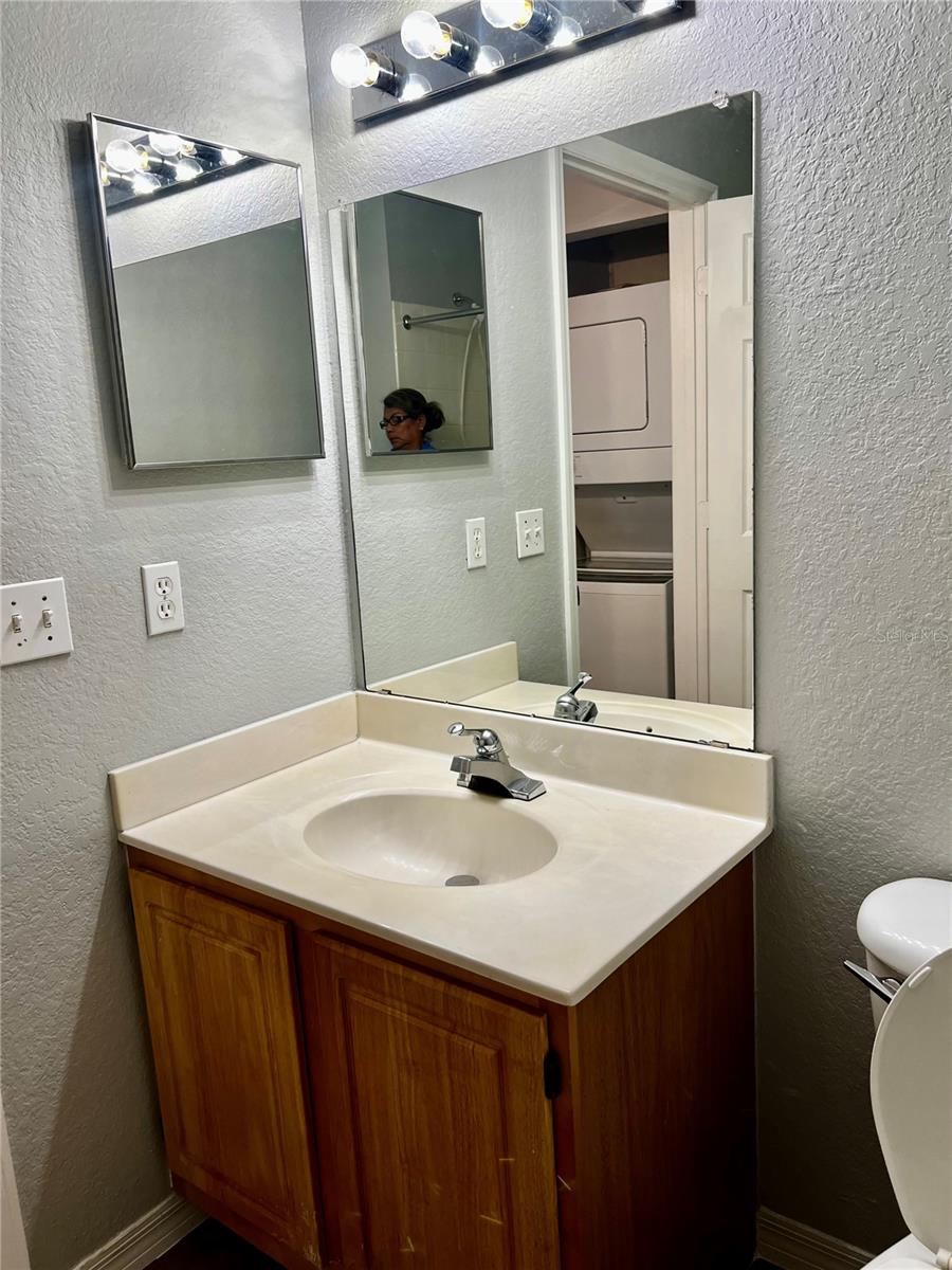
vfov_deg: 67.3
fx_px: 953
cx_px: 476
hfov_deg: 53.1
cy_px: 635
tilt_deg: -10.4
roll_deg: +3.9
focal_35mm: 26
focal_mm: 5.7
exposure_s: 1/120
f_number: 1.5
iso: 80
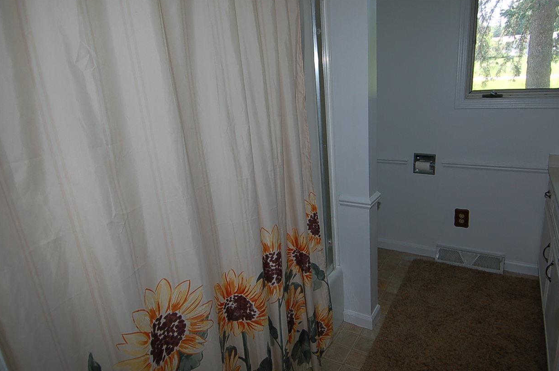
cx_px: 329
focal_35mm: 22
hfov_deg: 77.9
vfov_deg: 57.1
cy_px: 177
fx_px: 341
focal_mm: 12
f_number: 4
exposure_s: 1/60
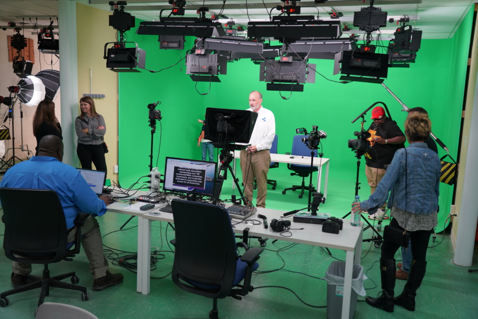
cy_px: 160
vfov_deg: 38.9
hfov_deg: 55.8
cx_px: 239
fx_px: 451
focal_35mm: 34
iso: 500
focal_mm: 34
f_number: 4
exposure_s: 1/160
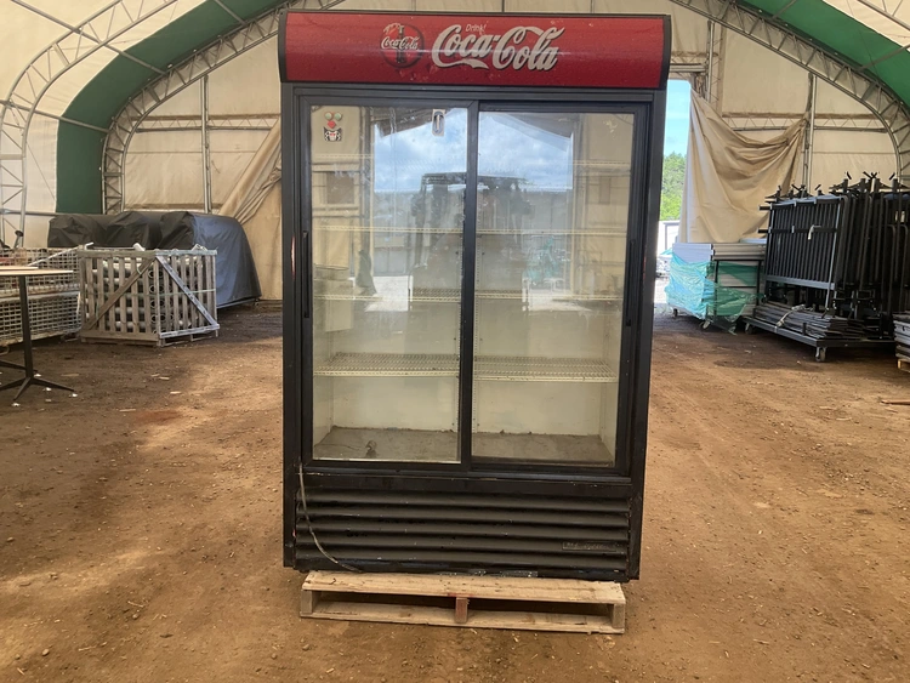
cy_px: 342
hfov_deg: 61.6
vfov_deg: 48.3
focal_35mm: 29
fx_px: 763
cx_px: 455
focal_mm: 3
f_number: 1.8
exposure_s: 1/165
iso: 32
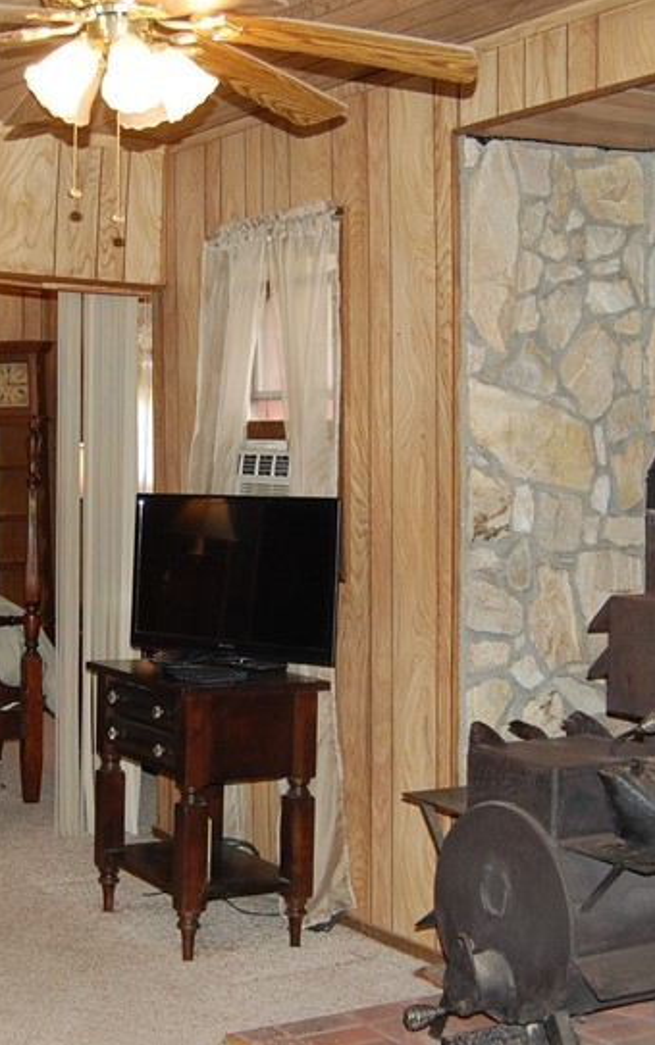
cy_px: 556
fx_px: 1569
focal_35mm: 55
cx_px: 196
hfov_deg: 23.4
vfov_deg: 36.9
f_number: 3.5
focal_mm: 18
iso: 400
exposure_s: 1/60
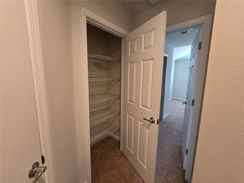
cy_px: 92
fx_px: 92
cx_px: 122
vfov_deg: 89.9
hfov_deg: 106.2
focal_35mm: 13
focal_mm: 2.2
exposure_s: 1/60
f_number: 2.2
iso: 400
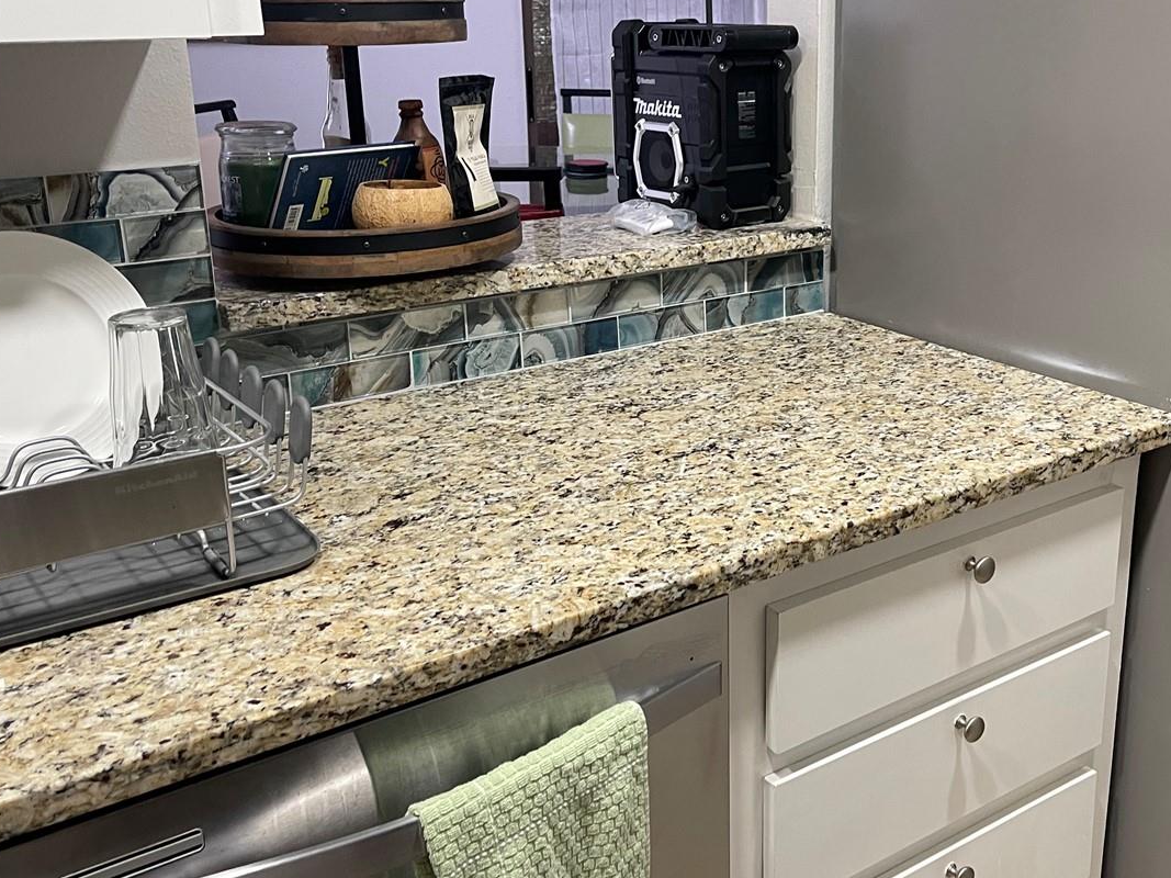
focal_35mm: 39
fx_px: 1319
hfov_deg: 47.3
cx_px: 756
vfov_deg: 36.8
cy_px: 395
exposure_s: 1/60
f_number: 1.6
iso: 160
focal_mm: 5.1
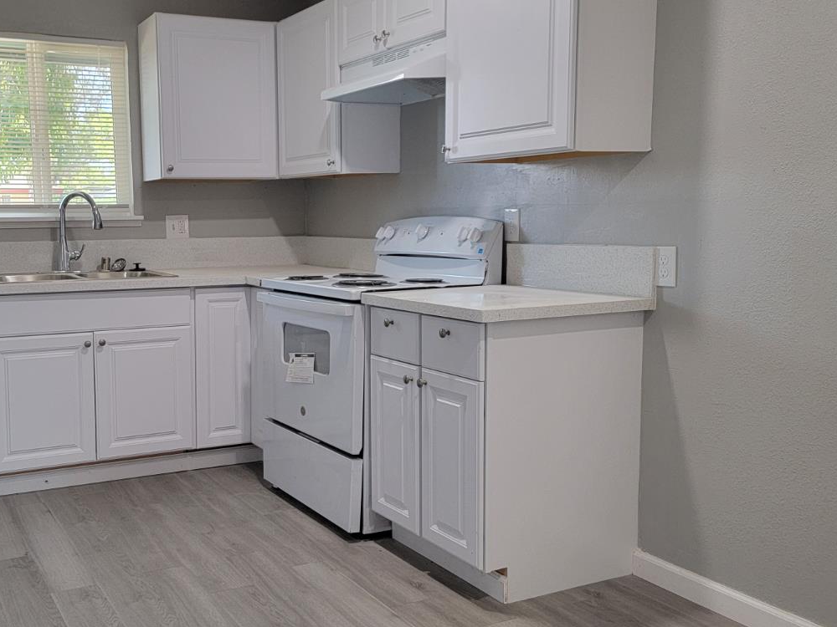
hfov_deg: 49.6
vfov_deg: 39.7
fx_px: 870
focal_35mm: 36
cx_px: 228
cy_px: 310
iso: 250
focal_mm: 6.7
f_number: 1.8
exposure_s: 1/120
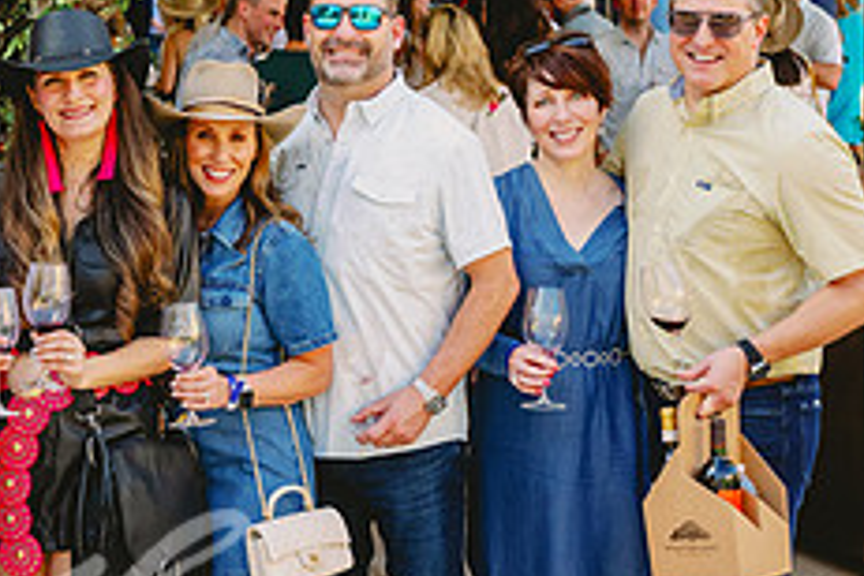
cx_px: 12
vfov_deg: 13.2
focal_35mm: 104
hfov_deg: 19.1
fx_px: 2496
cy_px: 297
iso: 800
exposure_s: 1/320
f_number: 5
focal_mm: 40
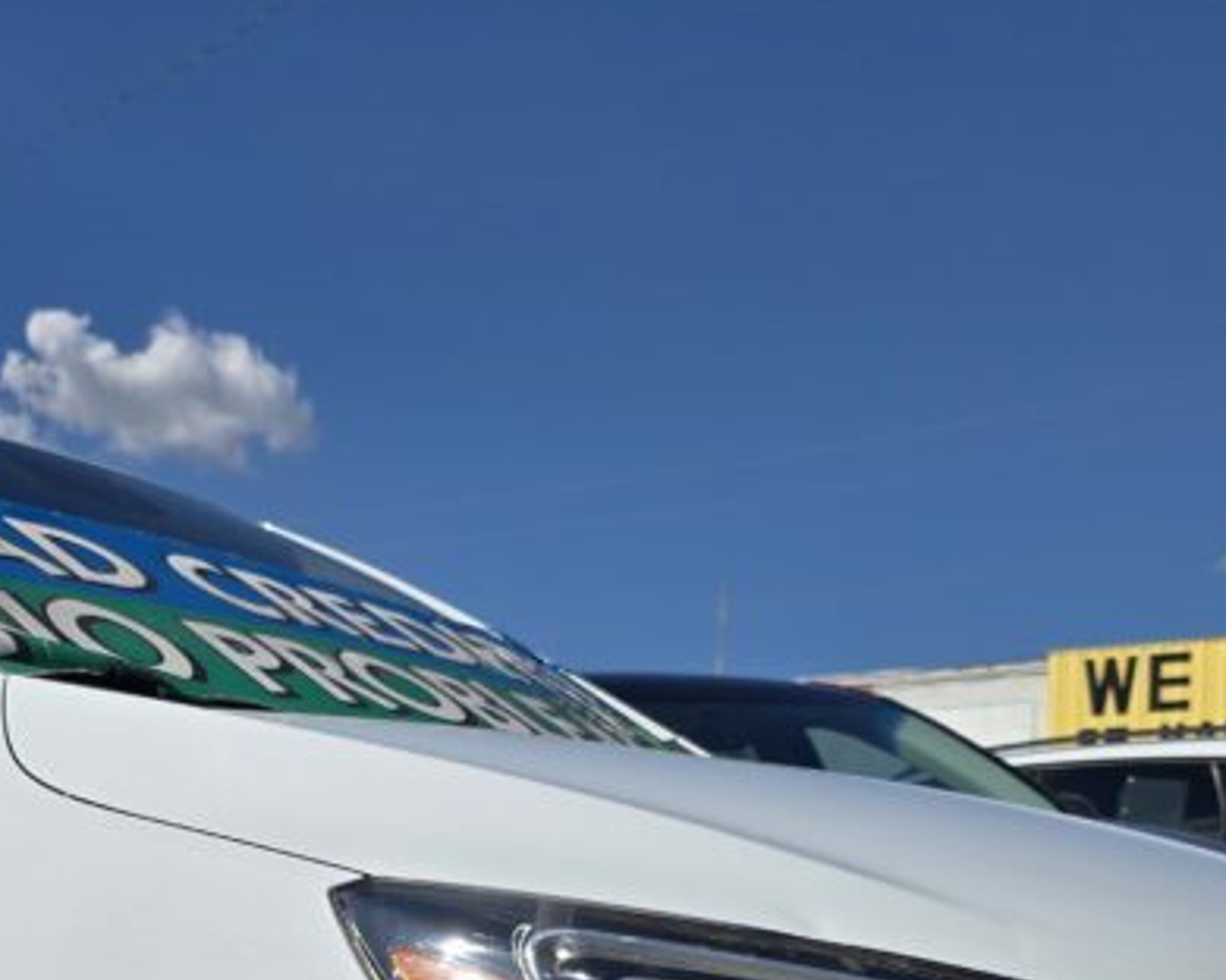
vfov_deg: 24.0
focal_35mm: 59
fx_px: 2141
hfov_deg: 31.2
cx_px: 258
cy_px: 1109
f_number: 1.7
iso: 12
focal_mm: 6.3
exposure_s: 1/1859
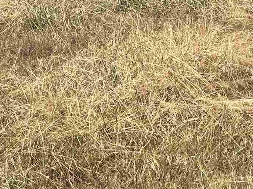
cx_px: 259
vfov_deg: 12.4
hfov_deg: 16.6
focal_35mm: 116
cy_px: -57
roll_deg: +0.0
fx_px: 847
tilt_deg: -4.0
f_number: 1.6
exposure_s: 1/3215
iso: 50
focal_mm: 5.1
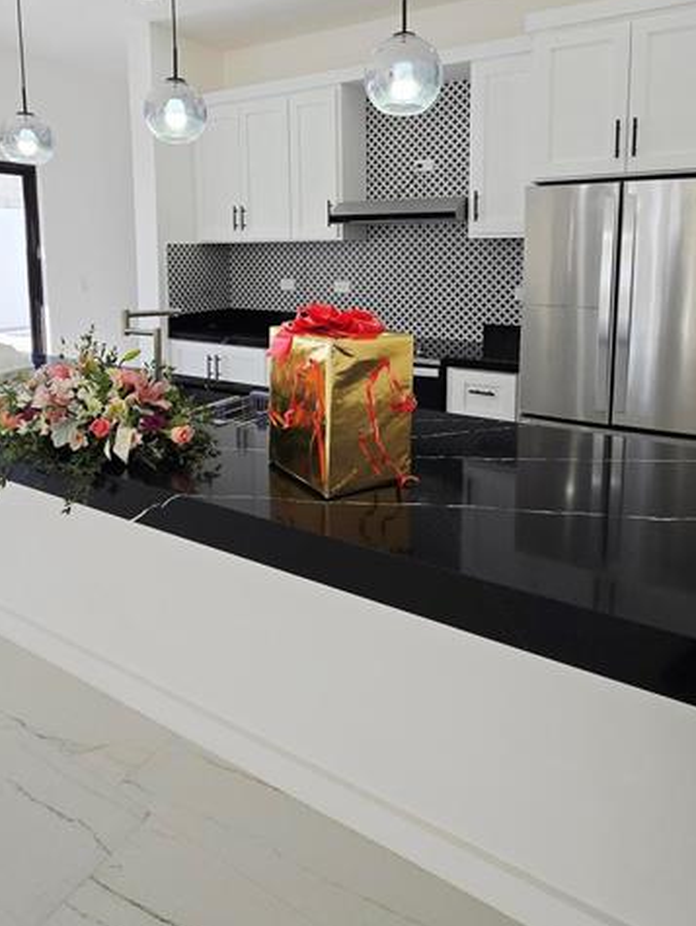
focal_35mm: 21
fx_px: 562
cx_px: 328
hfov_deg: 63.5
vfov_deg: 76.7
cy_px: 318
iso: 50
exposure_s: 1/426
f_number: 2.2
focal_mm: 2.2
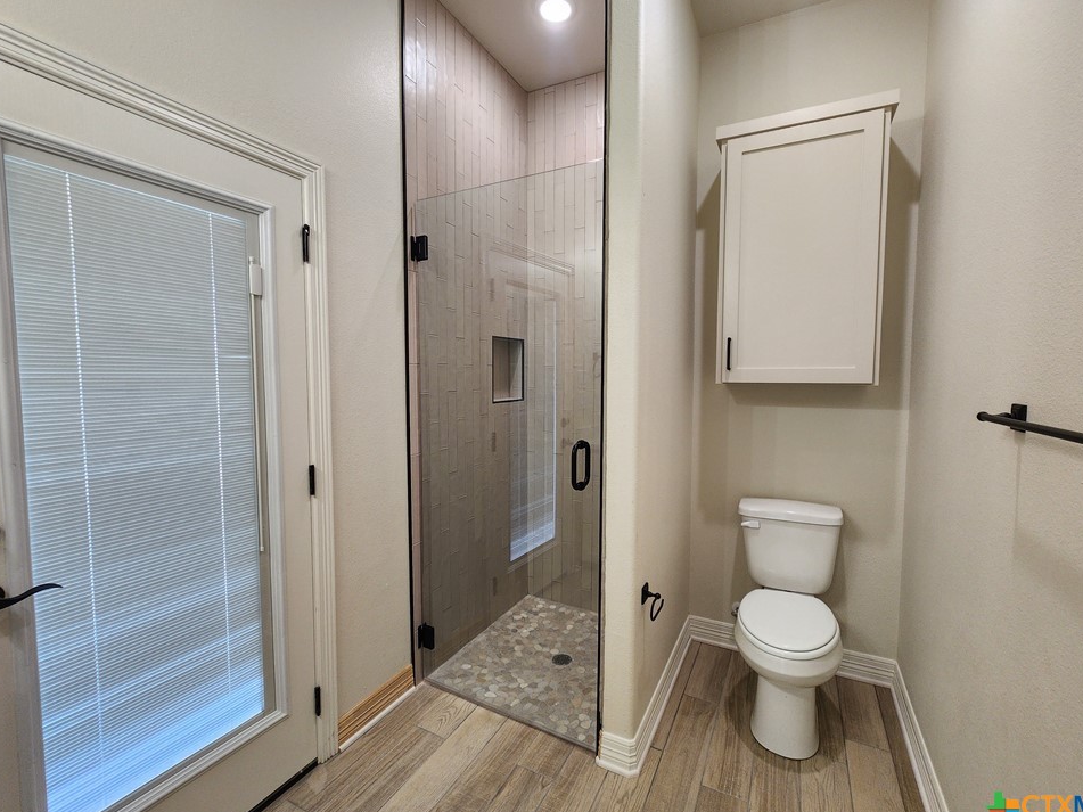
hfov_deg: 102.0
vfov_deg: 85.7
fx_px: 438
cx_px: 568
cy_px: 410
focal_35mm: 14
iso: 160
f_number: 2.2
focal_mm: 2.2
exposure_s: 1/60
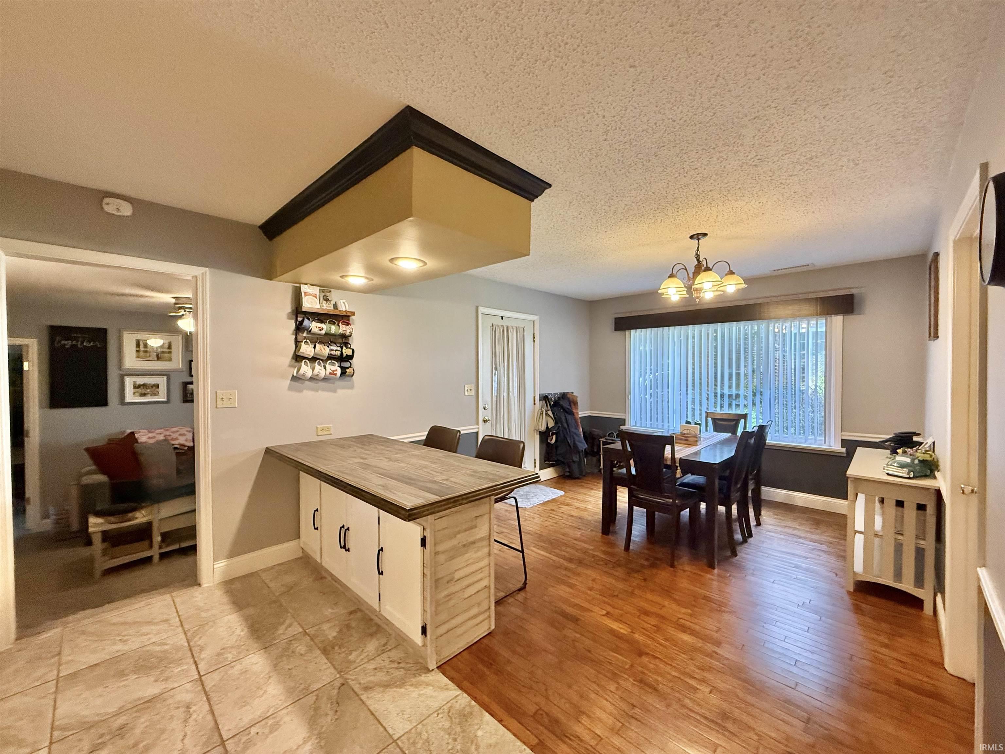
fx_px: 406
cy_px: 377
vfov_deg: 85.7
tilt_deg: +1.3
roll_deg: +0.5
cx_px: 502
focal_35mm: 14
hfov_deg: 102.1
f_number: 2.2
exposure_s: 1/120
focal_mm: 2.22
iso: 400
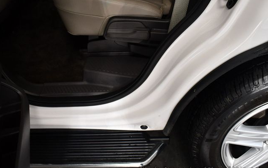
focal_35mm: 37
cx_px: 134
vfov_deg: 34.4
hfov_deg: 52.7
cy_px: 87
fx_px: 270
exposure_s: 1/200
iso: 800
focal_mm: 18
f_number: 3.5
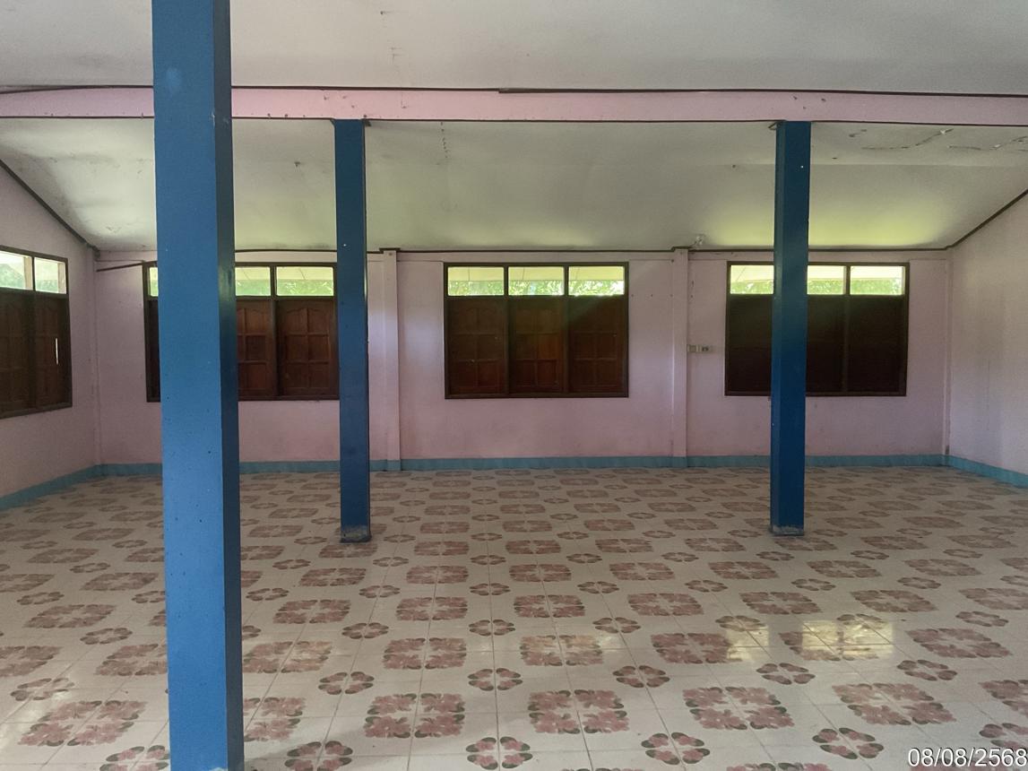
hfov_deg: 61.7
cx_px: 514
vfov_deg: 48.2
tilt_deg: -3.0
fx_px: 861
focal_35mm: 29
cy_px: 386
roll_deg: +1.3
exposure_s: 1/30
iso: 320
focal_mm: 3
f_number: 1.8
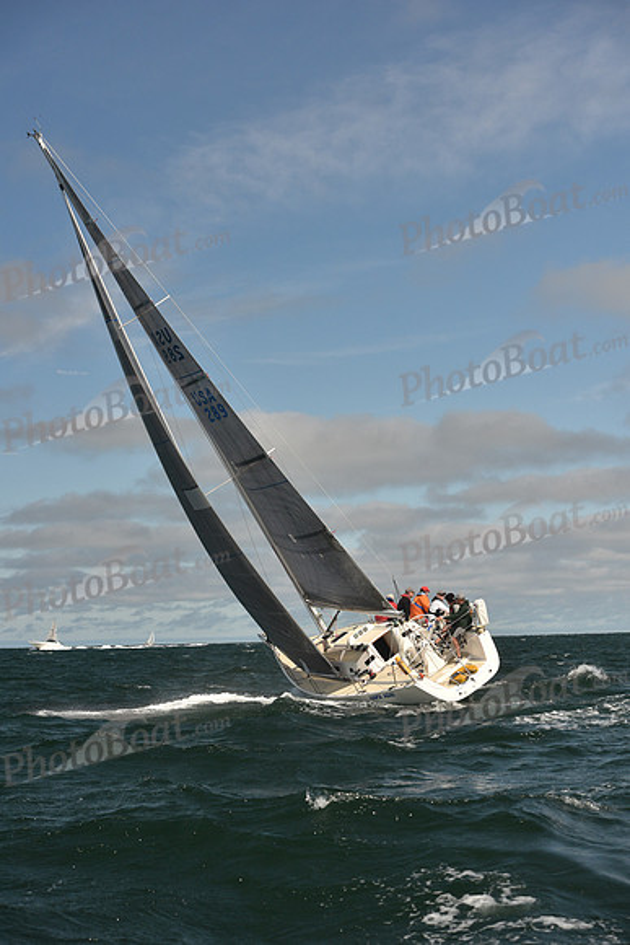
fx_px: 1836
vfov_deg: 28.8
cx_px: 315
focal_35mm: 70
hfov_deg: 19.5
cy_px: 472
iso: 320
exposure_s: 1/1000
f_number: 6.3
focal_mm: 70
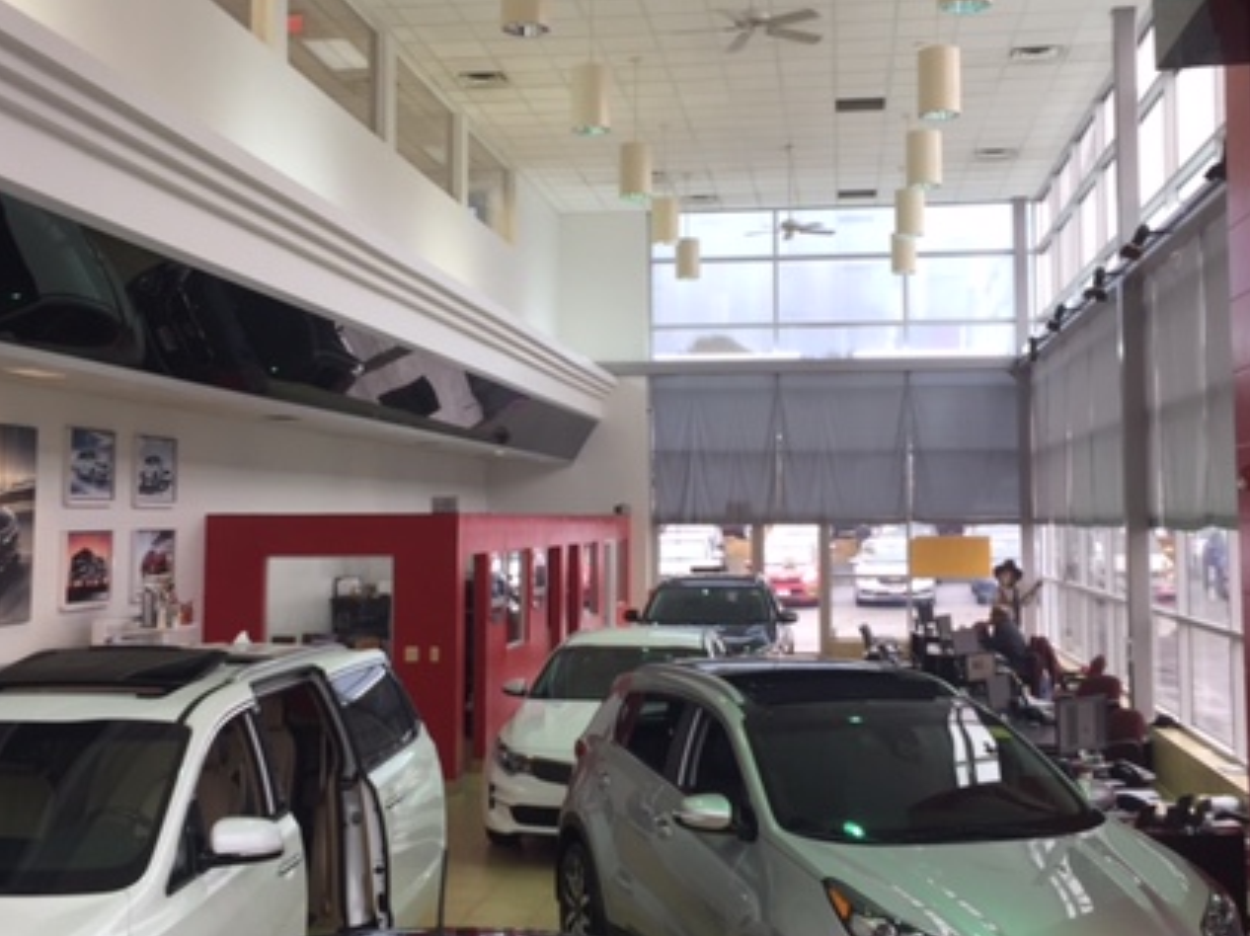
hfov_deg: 42.9
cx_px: 586
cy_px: 424
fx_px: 1588
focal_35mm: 44
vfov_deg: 32.8
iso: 40
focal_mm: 4.15
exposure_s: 1/60
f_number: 2.2
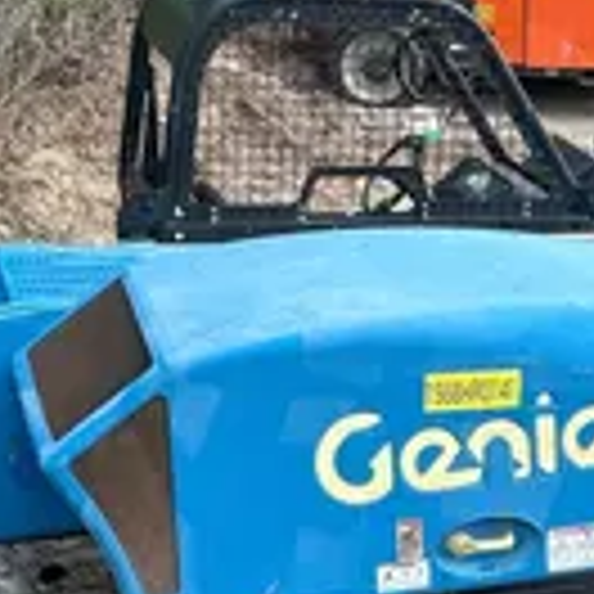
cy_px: 106
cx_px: 166
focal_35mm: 96
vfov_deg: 17.9
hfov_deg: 18.0
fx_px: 1864
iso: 40
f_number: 1.5
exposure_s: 1/244
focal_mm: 5.7
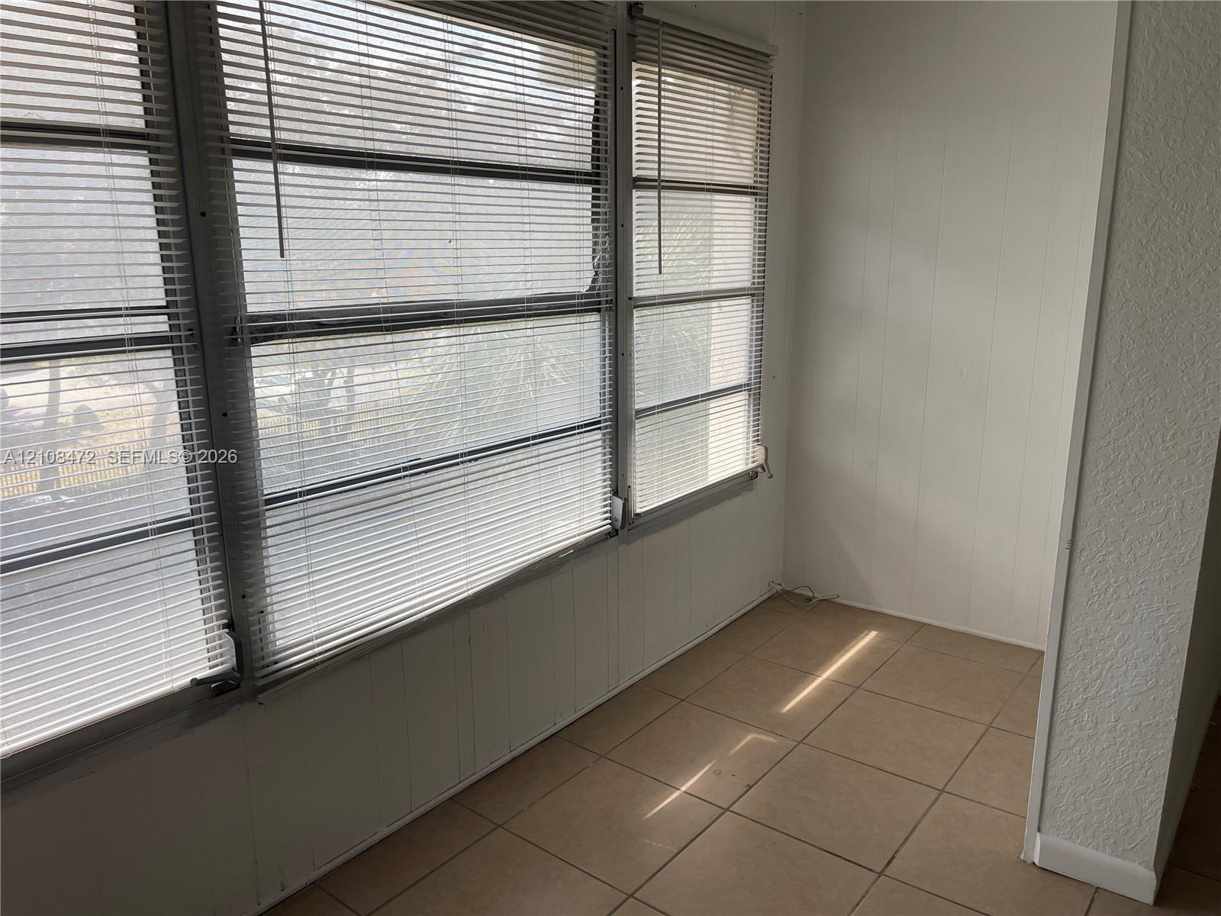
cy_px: 458
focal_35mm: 25
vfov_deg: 54.9
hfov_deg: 69.4
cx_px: 610
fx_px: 882
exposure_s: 1/232
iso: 32
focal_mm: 5.1
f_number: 1.6
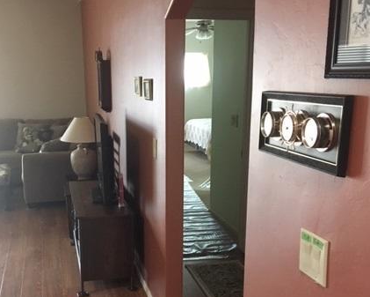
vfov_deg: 34.6
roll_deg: +0.4
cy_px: 197
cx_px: 166
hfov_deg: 42.8
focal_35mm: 43
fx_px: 471
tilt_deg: -13.4
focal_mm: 4.15
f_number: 2.2
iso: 200
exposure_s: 1/15
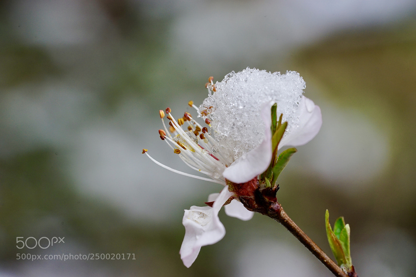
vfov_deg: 15.2
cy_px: 138
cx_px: 208
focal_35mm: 90
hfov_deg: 22.6
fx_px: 1040
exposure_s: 1/100
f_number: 9
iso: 640
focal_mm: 90
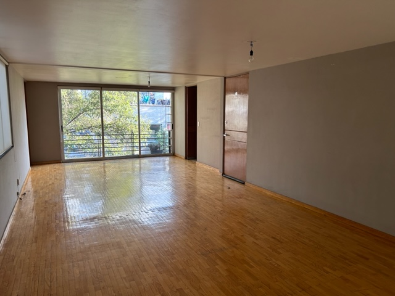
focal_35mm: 26
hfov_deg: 67.3
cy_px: 148
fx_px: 297
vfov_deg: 53.1
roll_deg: +0.4
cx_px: 198
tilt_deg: -7.0
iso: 80
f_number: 1.5
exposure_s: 1/121
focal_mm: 5.7
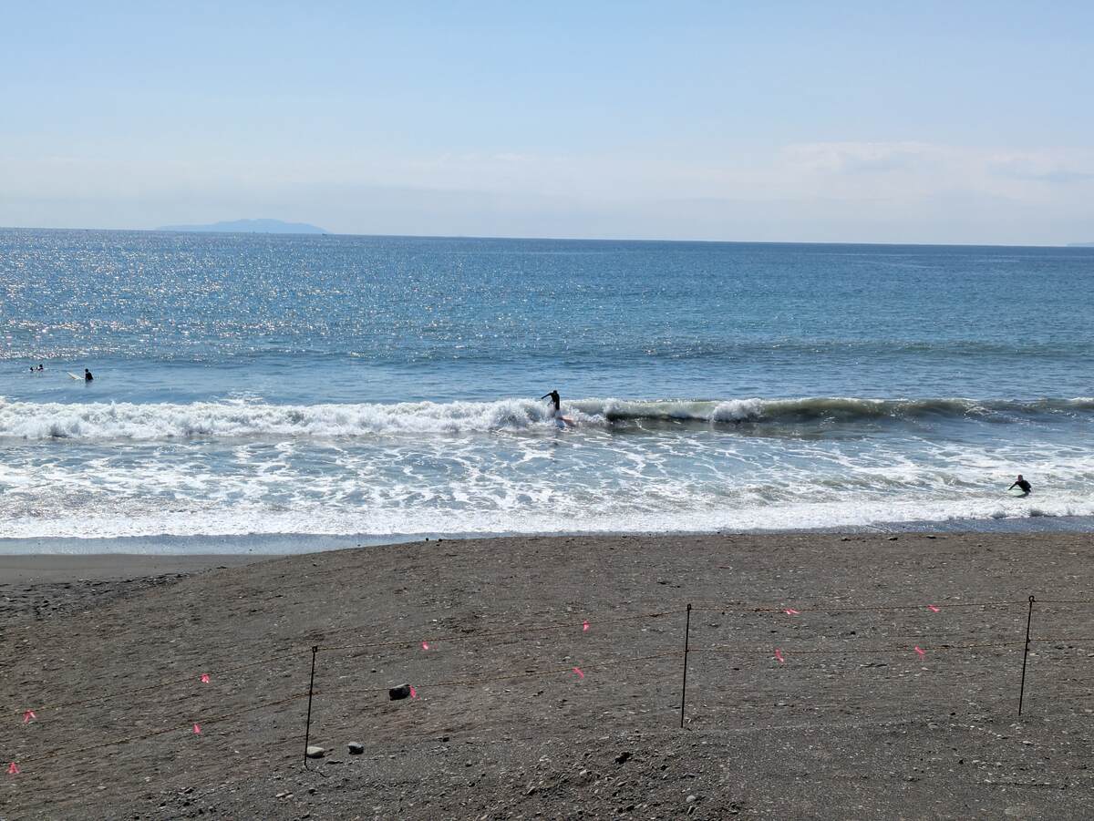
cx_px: 547
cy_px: 410
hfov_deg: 37.5
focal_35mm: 51
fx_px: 1612
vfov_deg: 28.6
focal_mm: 5.43
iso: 43
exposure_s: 1/4310
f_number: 1.89
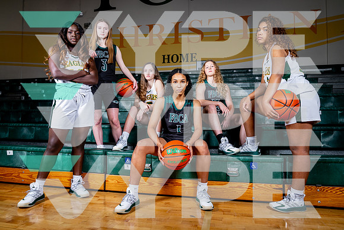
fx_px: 239
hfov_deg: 71.5
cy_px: 115
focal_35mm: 25
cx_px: 172
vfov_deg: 51.3
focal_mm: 25
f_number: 8
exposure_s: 1/125
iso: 100
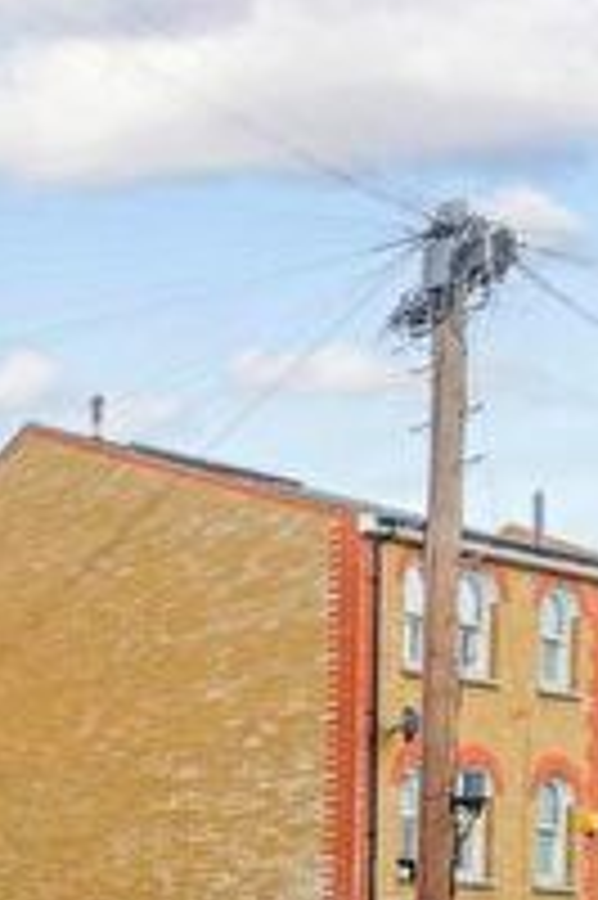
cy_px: 542
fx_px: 1223
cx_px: -737
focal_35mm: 49
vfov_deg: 40.2
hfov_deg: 16.4
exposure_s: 1/80
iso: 100
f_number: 8
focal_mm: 14
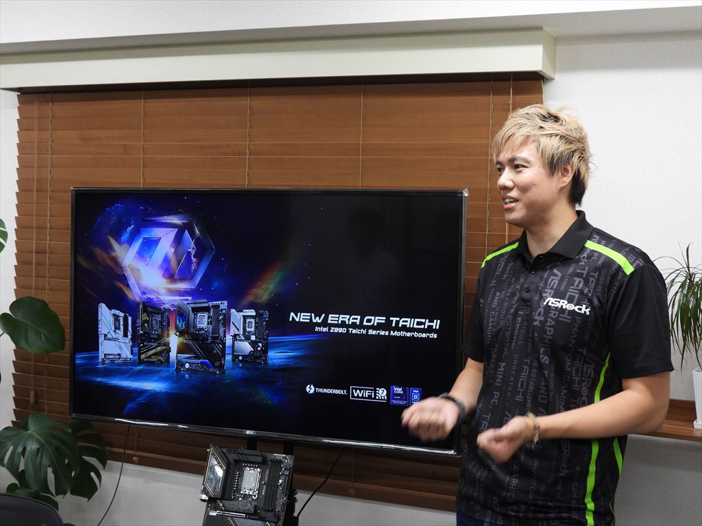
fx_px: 1014
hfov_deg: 38.2
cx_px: 351
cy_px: 263
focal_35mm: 50
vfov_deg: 29.1
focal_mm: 8.9
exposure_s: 1/30
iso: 180
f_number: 3.5
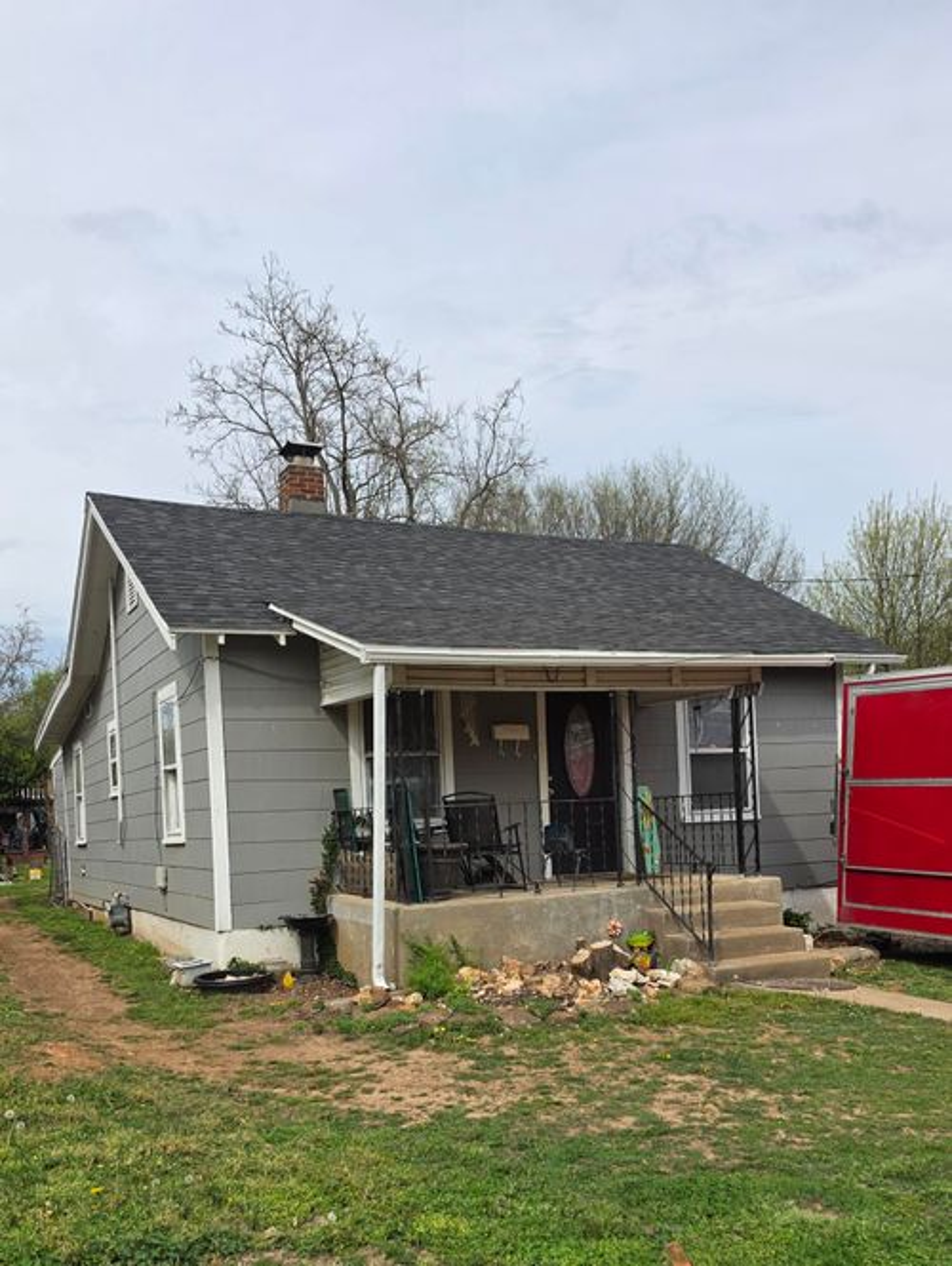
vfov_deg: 73.9
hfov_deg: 59.0
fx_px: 842
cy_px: 633
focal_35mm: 23
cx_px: 476
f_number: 1.4
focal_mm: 6.5
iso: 64
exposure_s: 1/7329
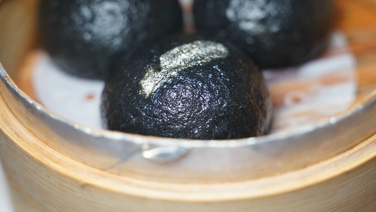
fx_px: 907
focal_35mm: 91
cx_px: 199
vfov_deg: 13.3
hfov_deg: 23.4
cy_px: 76
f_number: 4
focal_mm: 75
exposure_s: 1/80
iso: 500
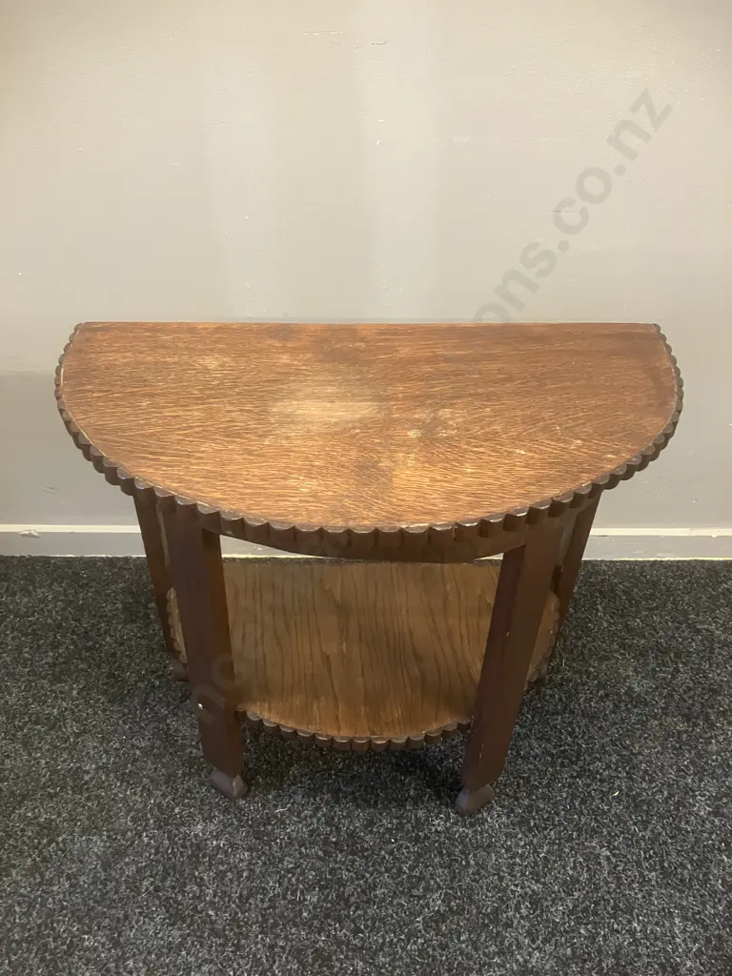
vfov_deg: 63.4
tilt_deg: -38.7
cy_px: 488
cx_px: 366
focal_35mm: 28
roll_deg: -0.9
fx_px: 789
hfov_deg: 49.7
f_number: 1.8
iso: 400
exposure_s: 1/33
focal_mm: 3.99
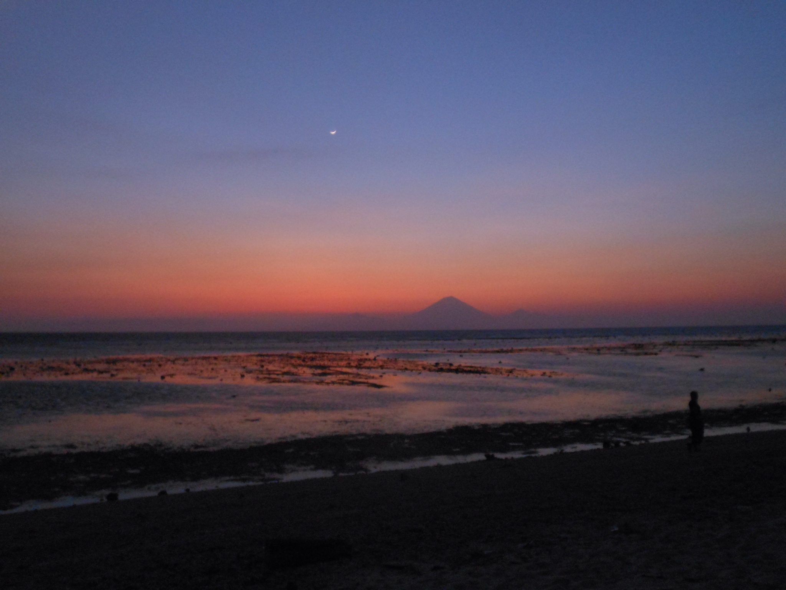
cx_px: 393
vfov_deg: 48.2
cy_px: 295
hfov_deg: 61.7
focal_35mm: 29
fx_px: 658
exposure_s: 1/4
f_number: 3.3
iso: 400
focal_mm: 5.2
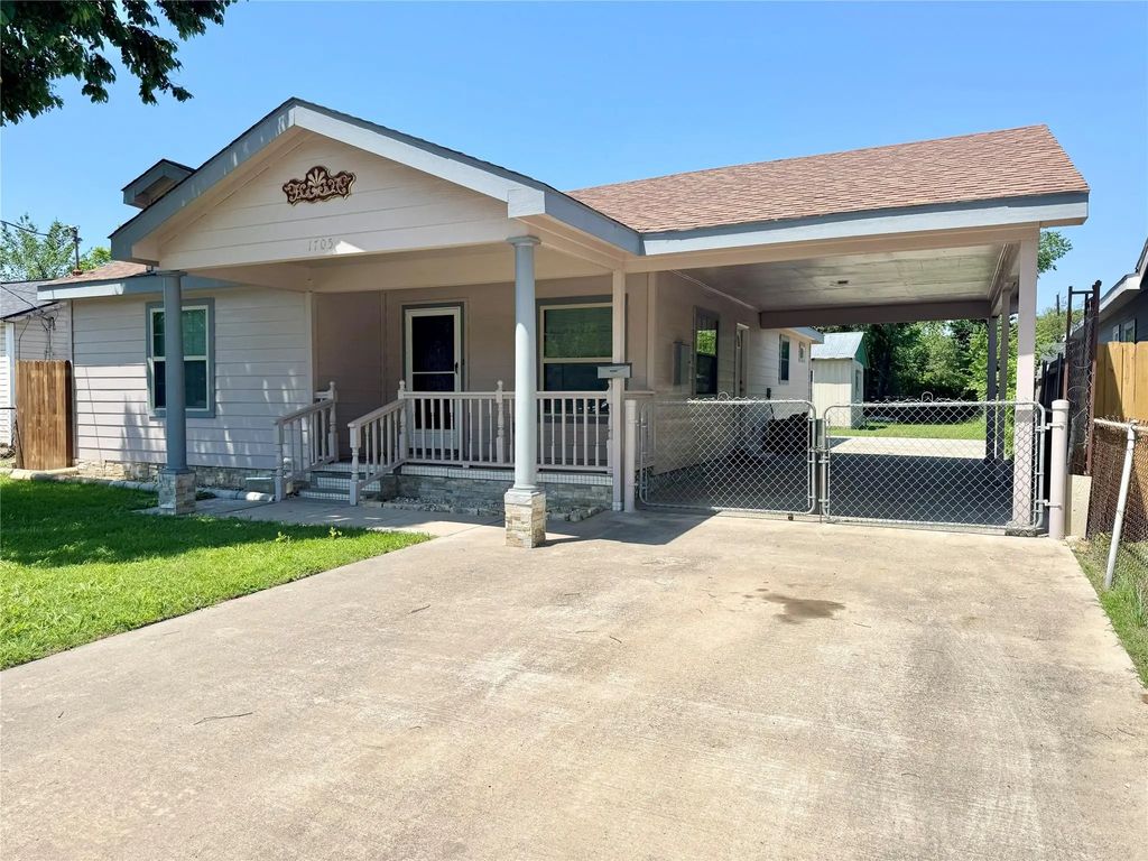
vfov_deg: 56.8
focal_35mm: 24
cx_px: 574
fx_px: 796
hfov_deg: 71.6
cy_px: 430
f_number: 1.78
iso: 80
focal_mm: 6.76
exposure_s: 1/4608
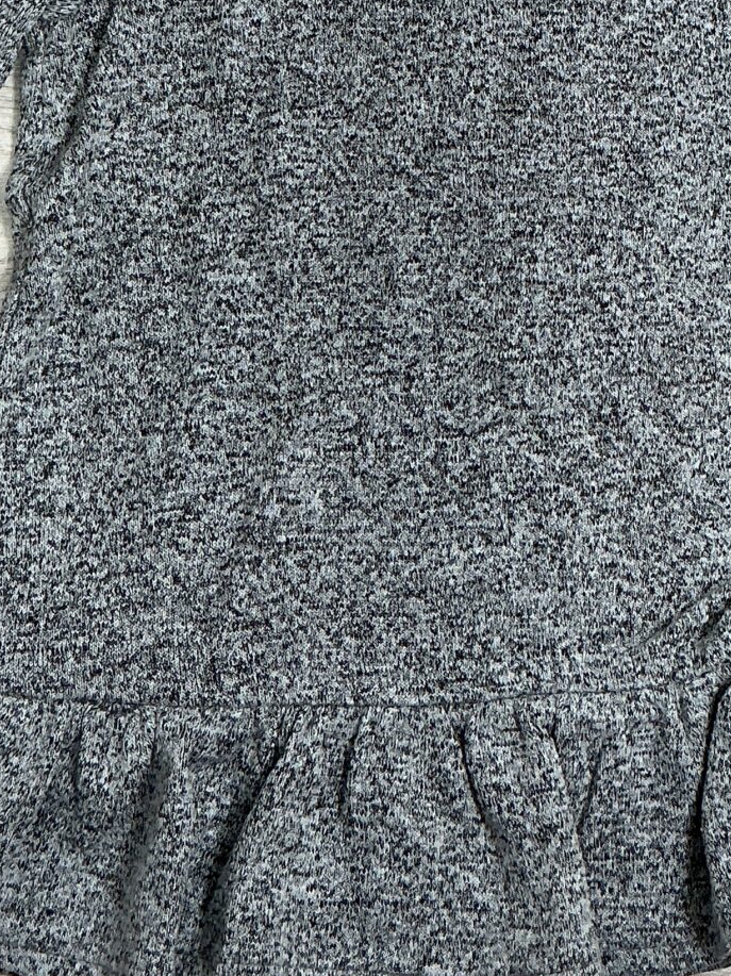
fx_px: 2282
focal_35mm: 81
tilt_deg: -83.5
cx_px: 434
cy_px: 201
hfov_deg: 18.2
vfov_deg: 23.8
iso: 64
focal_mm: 3
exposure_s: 1/50
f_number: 1.8
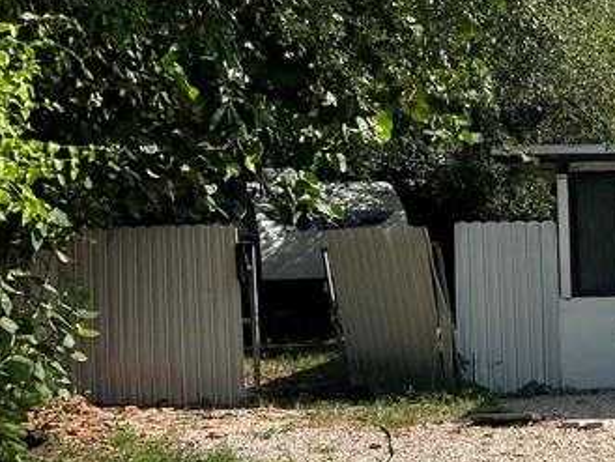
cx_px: 925
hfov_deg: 20.6
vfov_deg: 18.1
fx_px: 1440
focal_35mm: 81
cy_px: 348
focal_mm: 5.7
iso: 50
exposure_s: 1/3968
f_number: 1.5
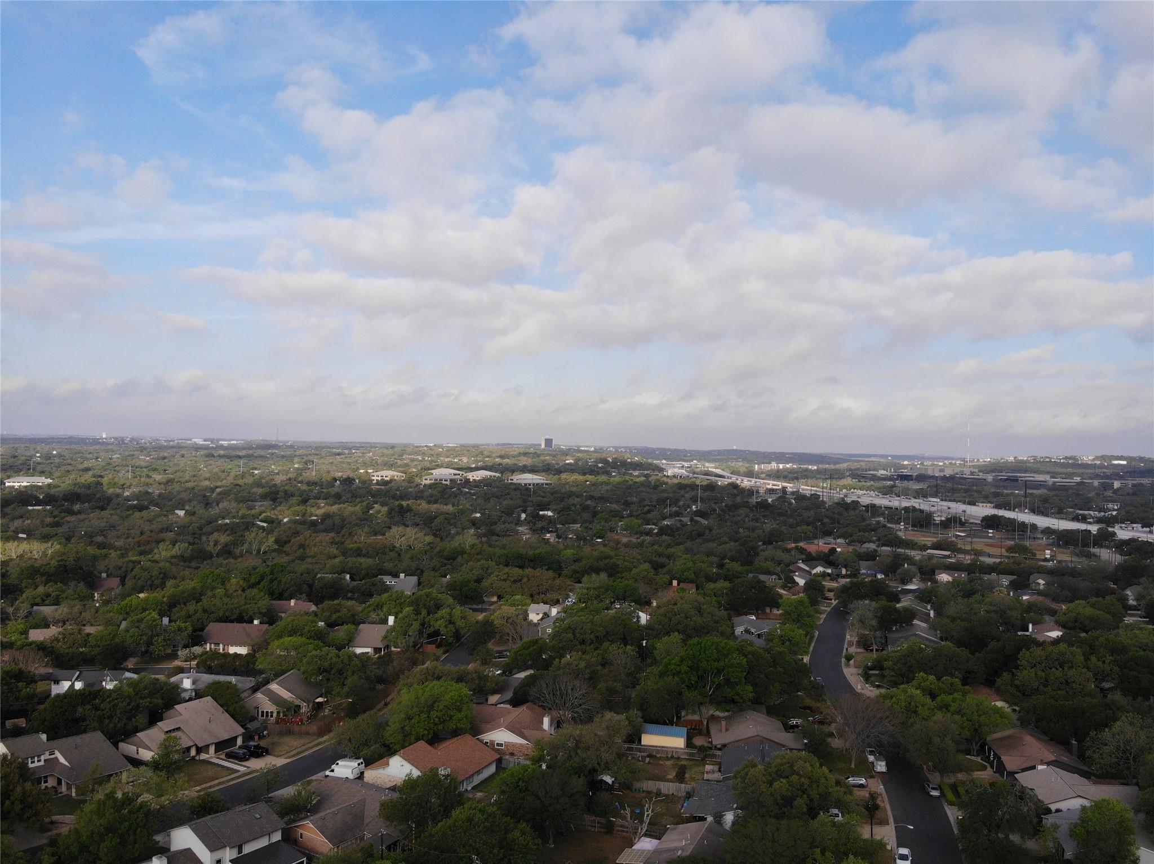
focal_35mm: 24
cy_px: 432
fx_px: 800
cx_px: 577
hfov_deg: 71.6
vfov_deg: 56.8
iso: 100
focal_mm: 4.5
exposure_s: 1/929
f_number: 2.8
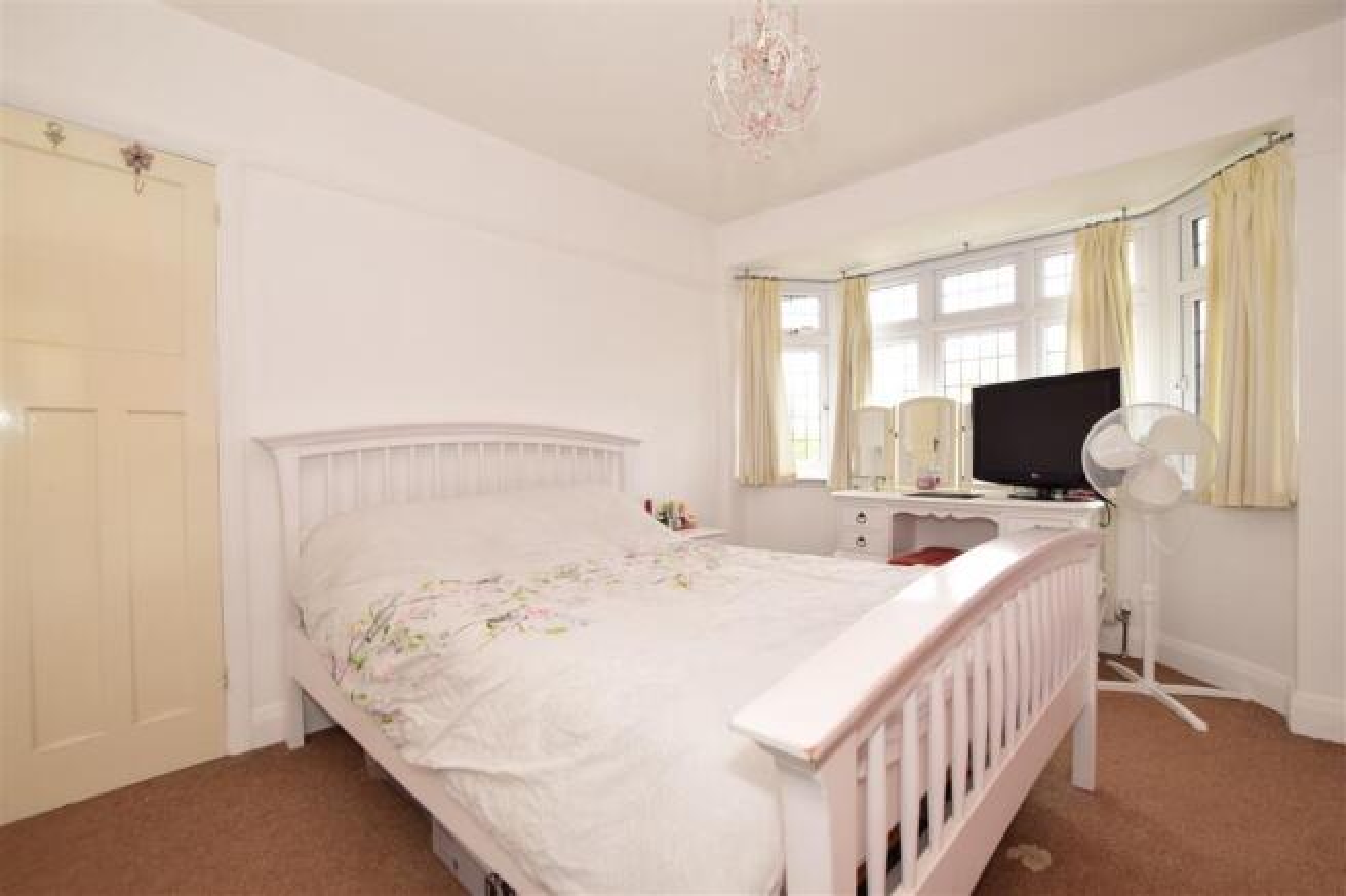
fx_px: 561
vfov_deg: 77.3
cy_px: 448
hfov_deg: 100.4
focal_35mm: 15
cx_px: 673
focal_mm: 10
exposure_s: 1/20
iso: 400
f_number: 7.1
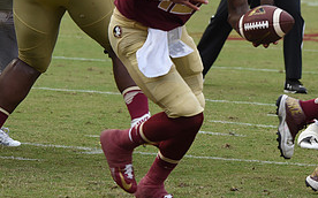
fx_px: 3620
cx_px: 288
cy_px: 32
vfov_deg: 3.1
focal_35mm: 418
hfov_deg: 5.0
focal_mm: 195
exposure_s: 1/800
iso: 1250
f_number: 7.1
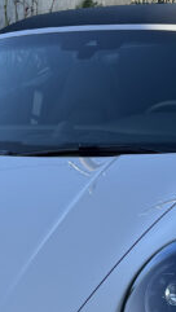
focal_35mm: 111
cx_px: 48
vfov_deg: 19.3
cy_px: 161
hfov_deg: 10.9
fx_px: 919
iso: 80
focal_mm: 6.76
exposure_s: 1/995
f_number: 1.78
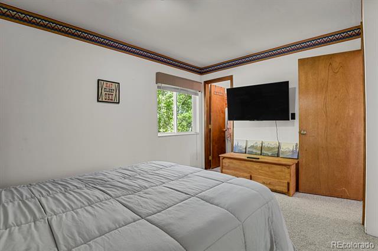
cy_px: 126
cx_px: 189
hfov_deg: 93.3
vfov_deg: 70.4
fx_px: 178
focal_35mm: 17
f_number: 8
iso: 250
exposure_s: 2
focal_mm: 17
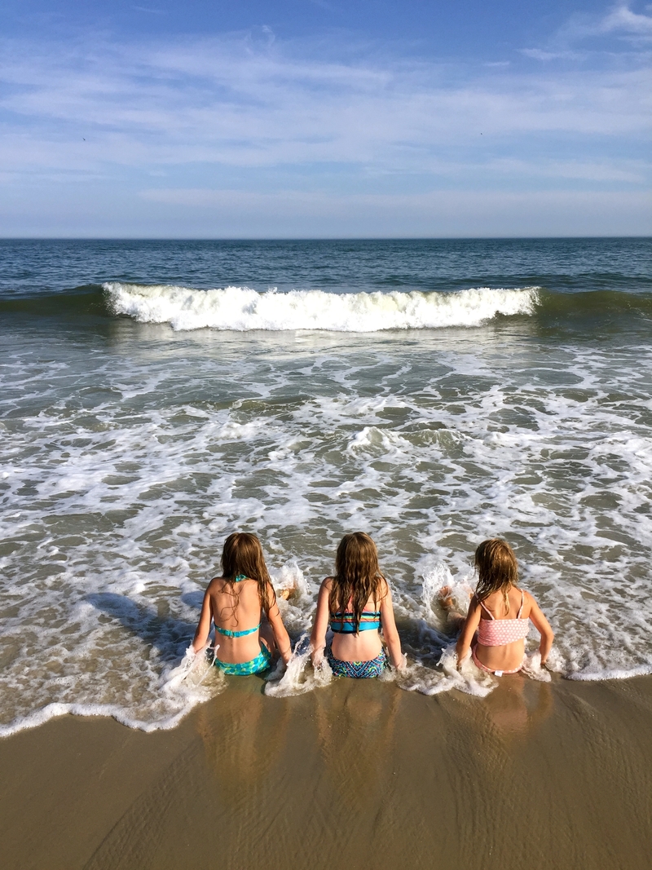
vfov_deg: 61.7
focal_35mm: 29
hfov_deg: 48.2
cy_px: 435
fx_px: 728
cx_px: 326
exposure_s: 1/2639
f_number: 2.2
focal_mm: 4.15
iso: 32
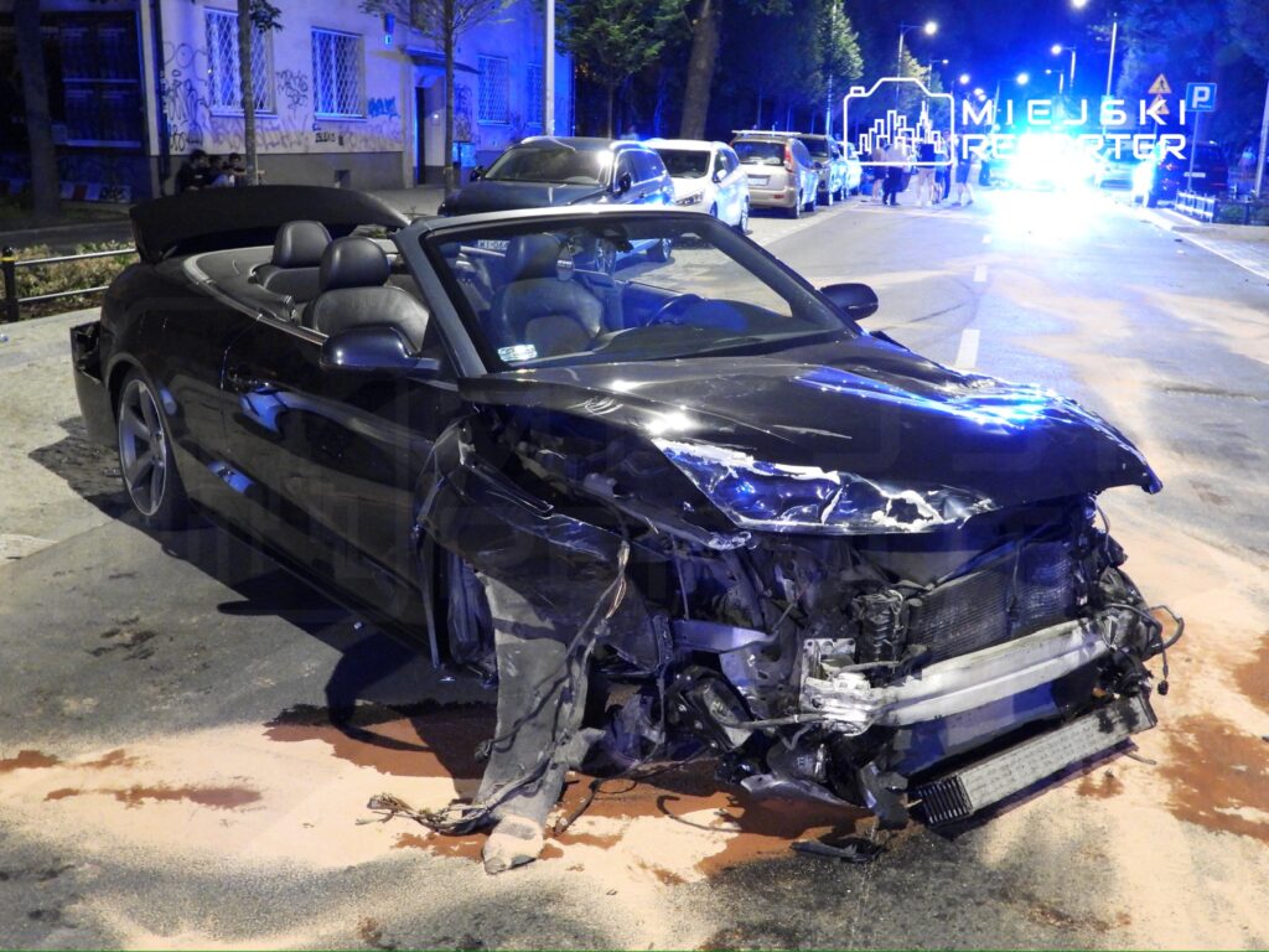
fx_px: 1283
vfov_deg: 40.7
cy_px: 476
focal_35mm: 35
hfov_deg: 52.6
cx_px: 634
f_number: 3.2
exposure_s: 1/2
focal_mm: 6.3
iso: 800
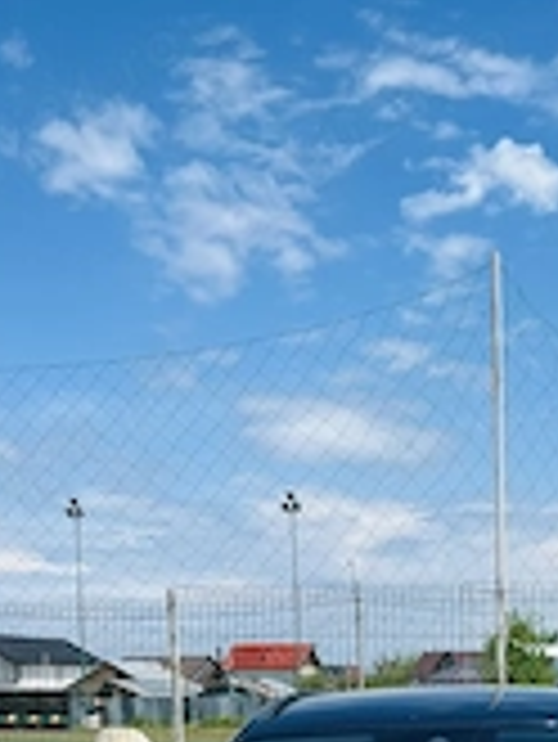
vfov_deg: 27.1
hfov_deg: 22.7
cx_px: 500
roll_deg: +0.5
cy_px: 895
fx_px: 1352
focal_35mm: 63
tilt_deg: -8.0
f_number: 1.6
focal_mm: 5.1
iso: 50
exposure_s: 1/3745
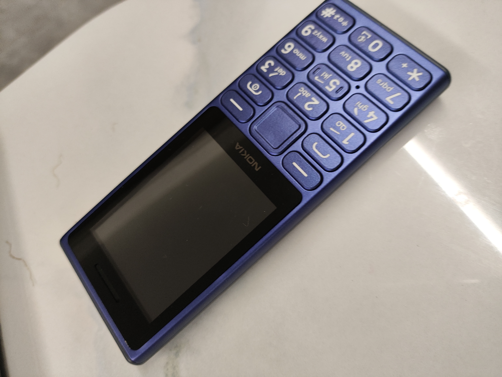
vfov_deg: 56.9
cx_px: 251
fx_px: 348
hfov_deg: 71.6
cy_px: 188
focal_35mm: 24
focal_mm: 4.68
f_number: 1.8
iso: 363
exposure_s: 1/33.3
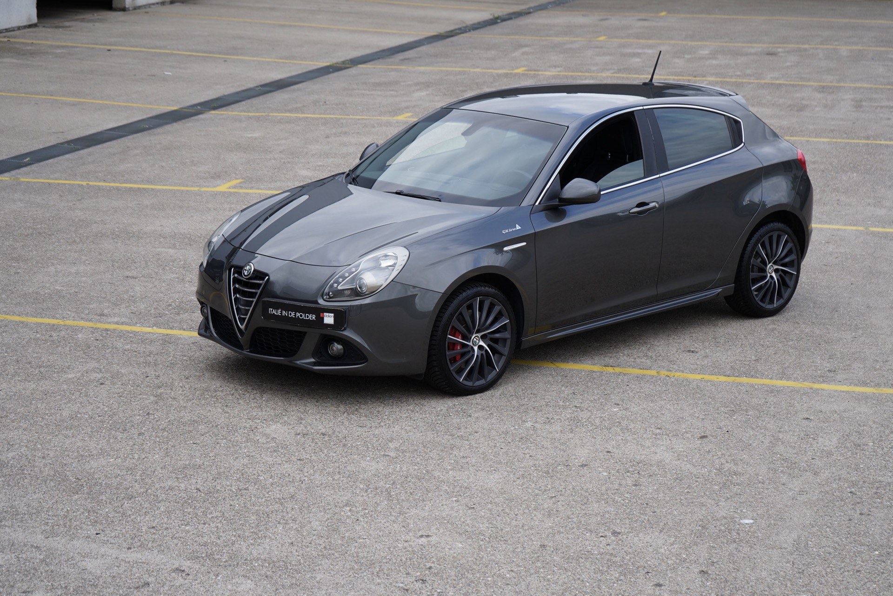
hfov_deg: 28.8
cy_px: 298
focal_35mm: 70
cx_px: 446
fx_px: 1736
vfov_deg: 19.5
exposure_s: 1/160
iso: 125
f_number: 5.6
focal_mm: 70
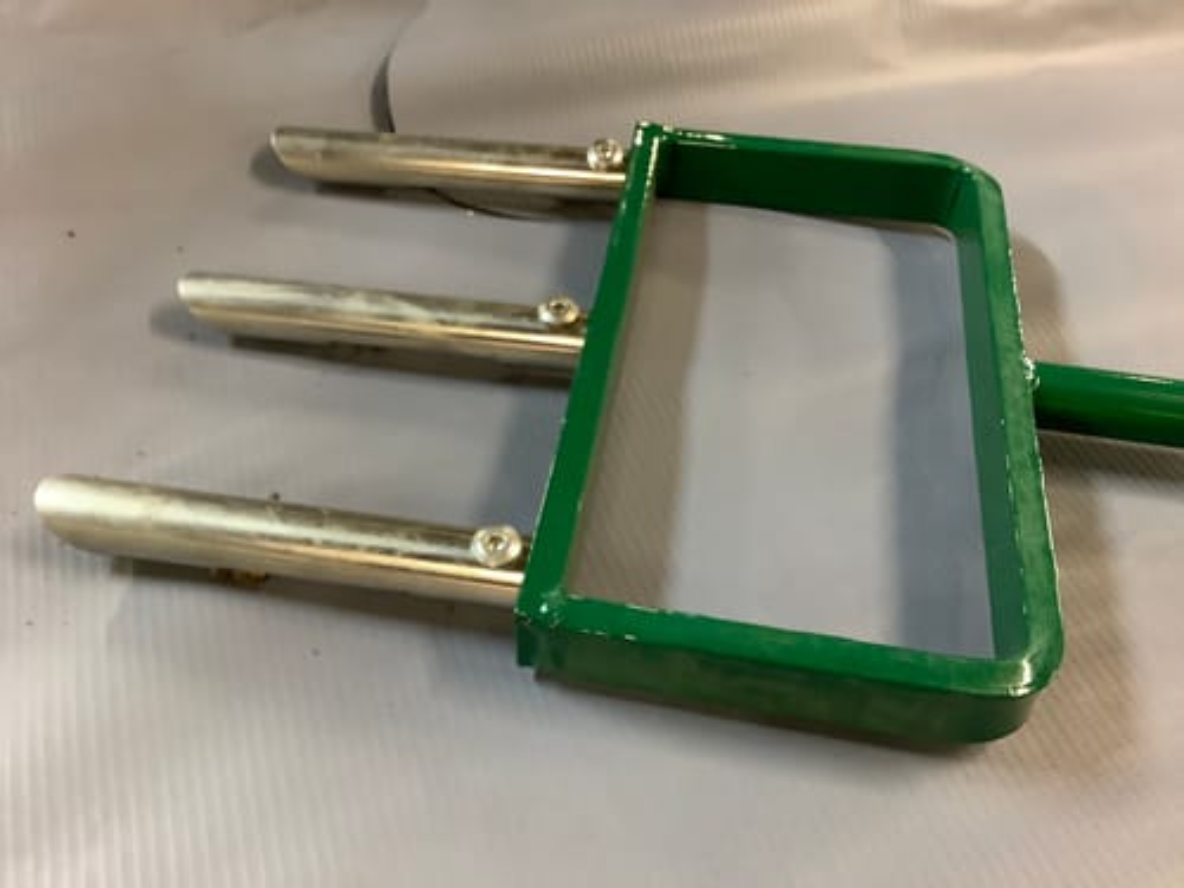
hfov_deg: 58.4
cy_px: 444
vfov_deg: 45.4
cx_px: 592
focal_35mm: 31
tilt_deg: -47.0
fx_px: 1060
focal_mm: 3.3
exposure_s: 1/25
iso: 320
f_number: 2.4
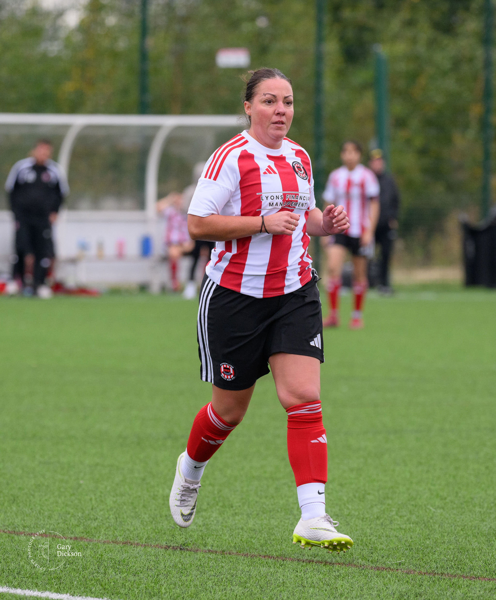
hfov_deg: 4.5
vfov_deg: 5.4
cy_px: 303
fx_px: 6311
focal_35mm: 351
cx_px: 241
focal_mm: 220
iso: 1800
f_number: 5
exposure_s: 1/1000
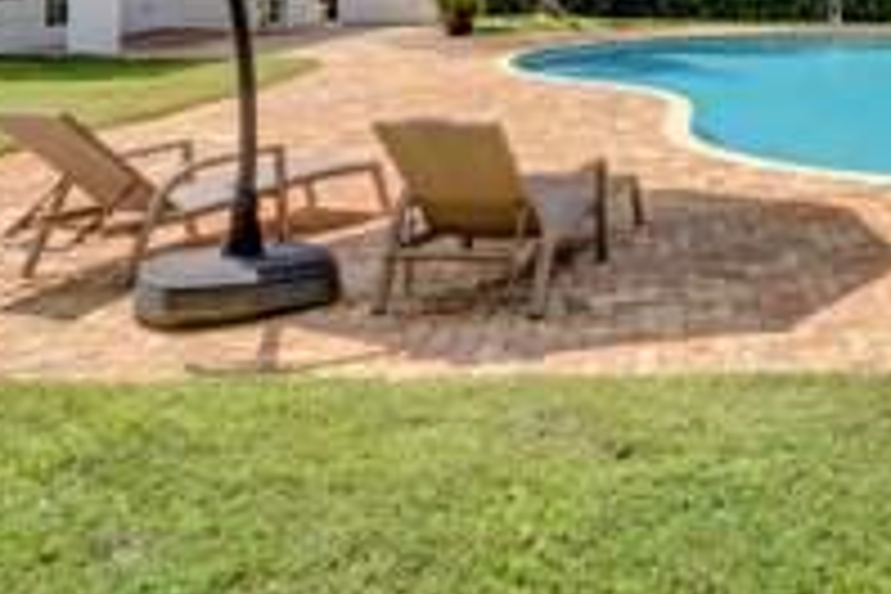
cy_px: -45
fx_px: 1168
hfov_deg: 37.1
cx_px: 904
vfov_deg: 26.5
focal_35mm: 47
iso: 400
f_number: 9
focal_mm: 19.5
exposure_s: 1/800
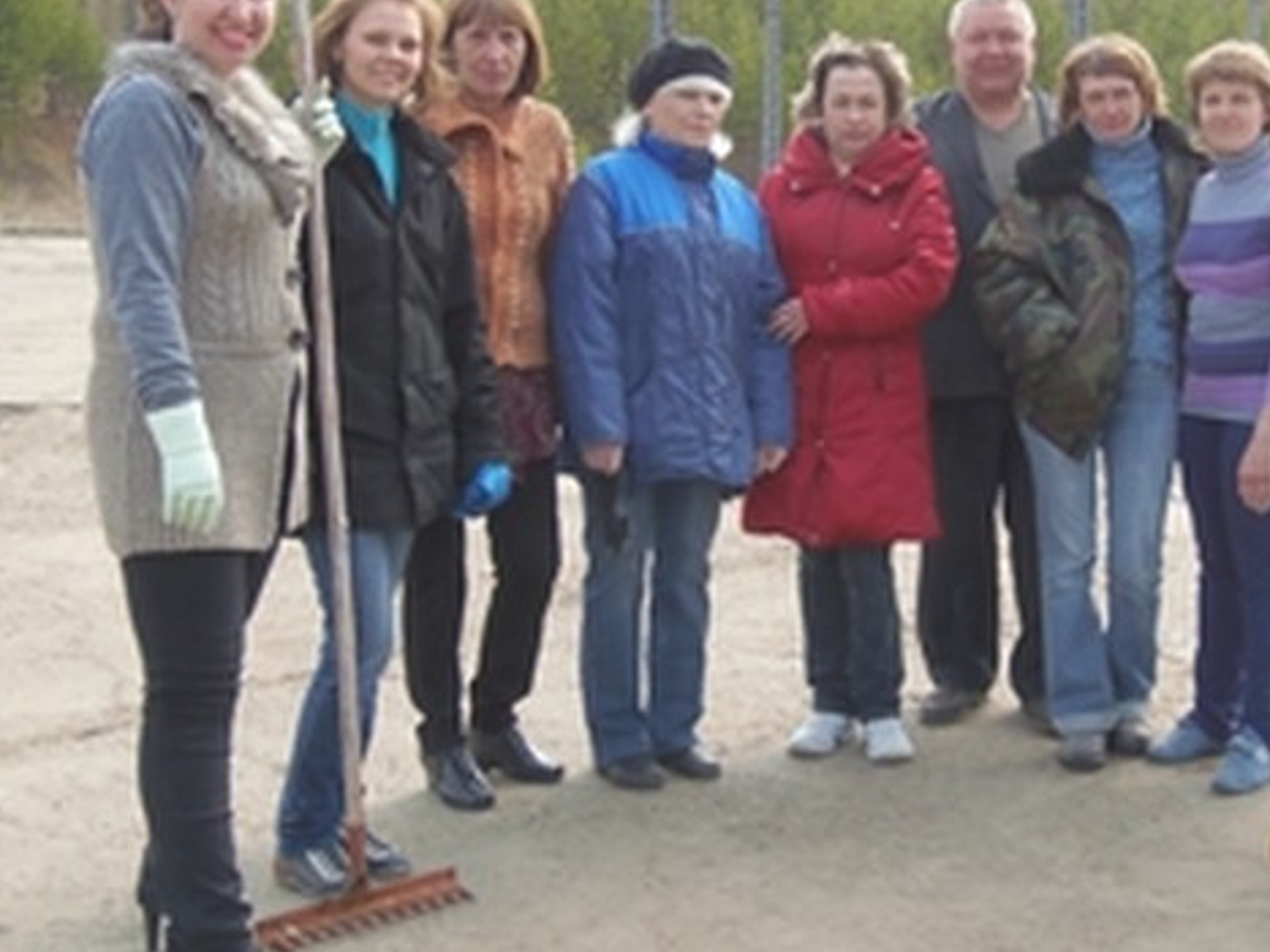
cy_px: 367
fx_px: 1981
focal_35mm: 54
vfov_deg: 26.9
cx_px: 791
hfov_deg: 35.4
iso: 64
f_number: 3.6
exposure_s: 1/200
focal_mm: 7.8
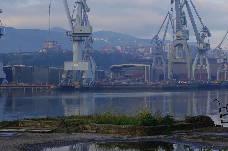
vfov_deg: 14.1
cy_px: 70
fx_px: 614
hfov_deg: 21.0
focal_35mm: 97
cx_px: 136
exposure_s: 1/125
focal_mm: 38.13
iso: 100
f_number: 5
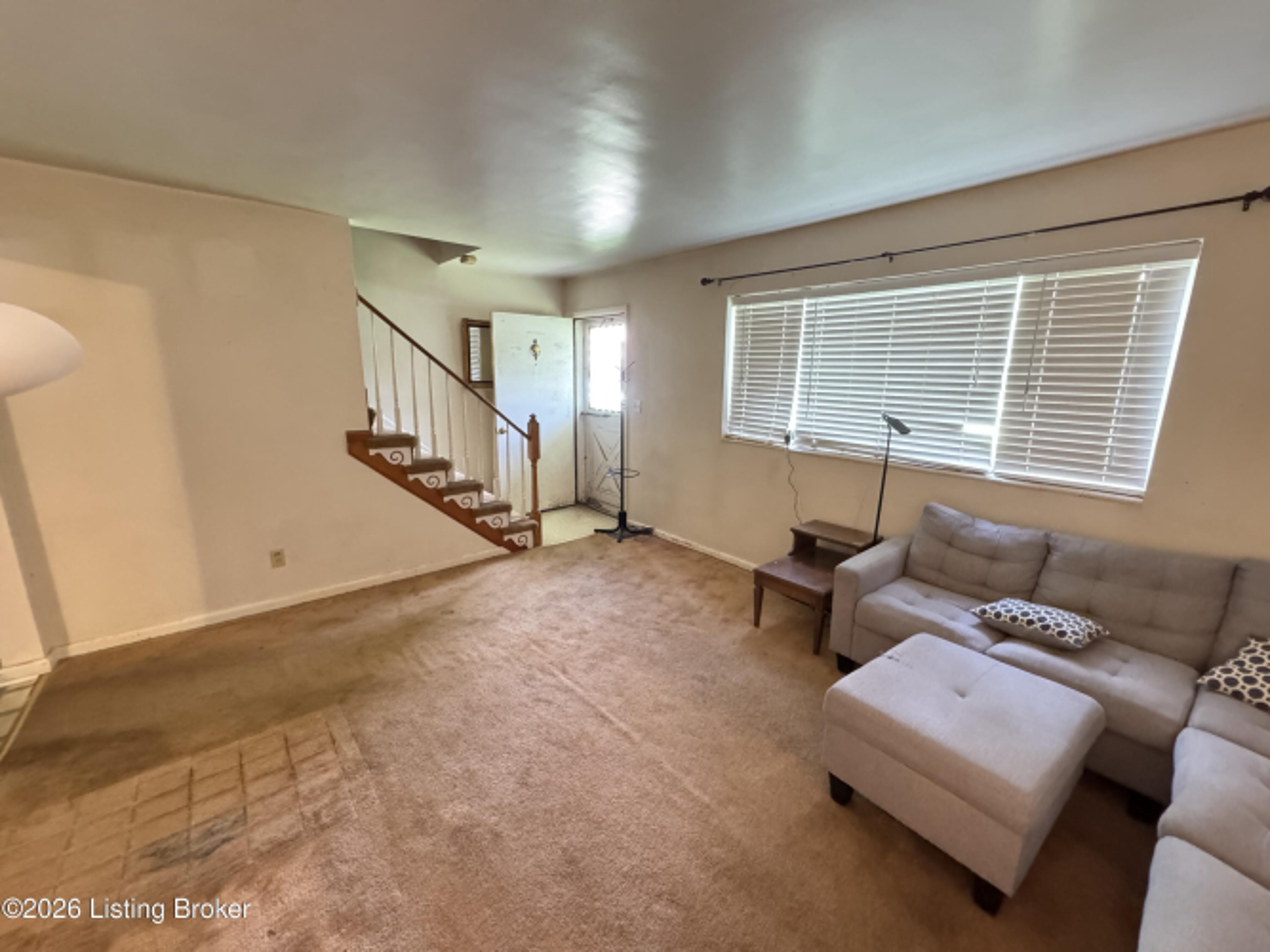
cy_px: 476
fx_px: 514
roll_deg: -1.1
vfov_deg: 85.7
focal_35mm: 14
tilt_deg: -12.8
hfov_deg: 102.1
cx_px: 635
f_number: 2.2
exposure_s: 1/40
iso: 1250
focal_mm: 2.22
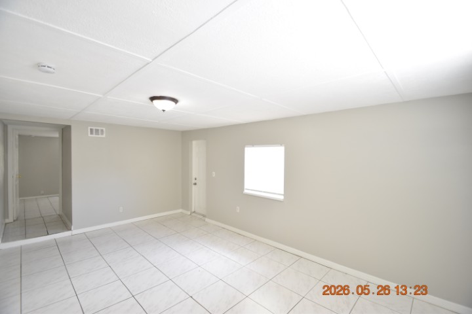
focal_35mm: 15
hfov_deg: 100.4
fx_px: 197
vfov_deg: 77.3
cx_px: 236
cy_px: 157
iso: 800
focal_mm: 10
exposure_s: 1/60
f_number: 3.5
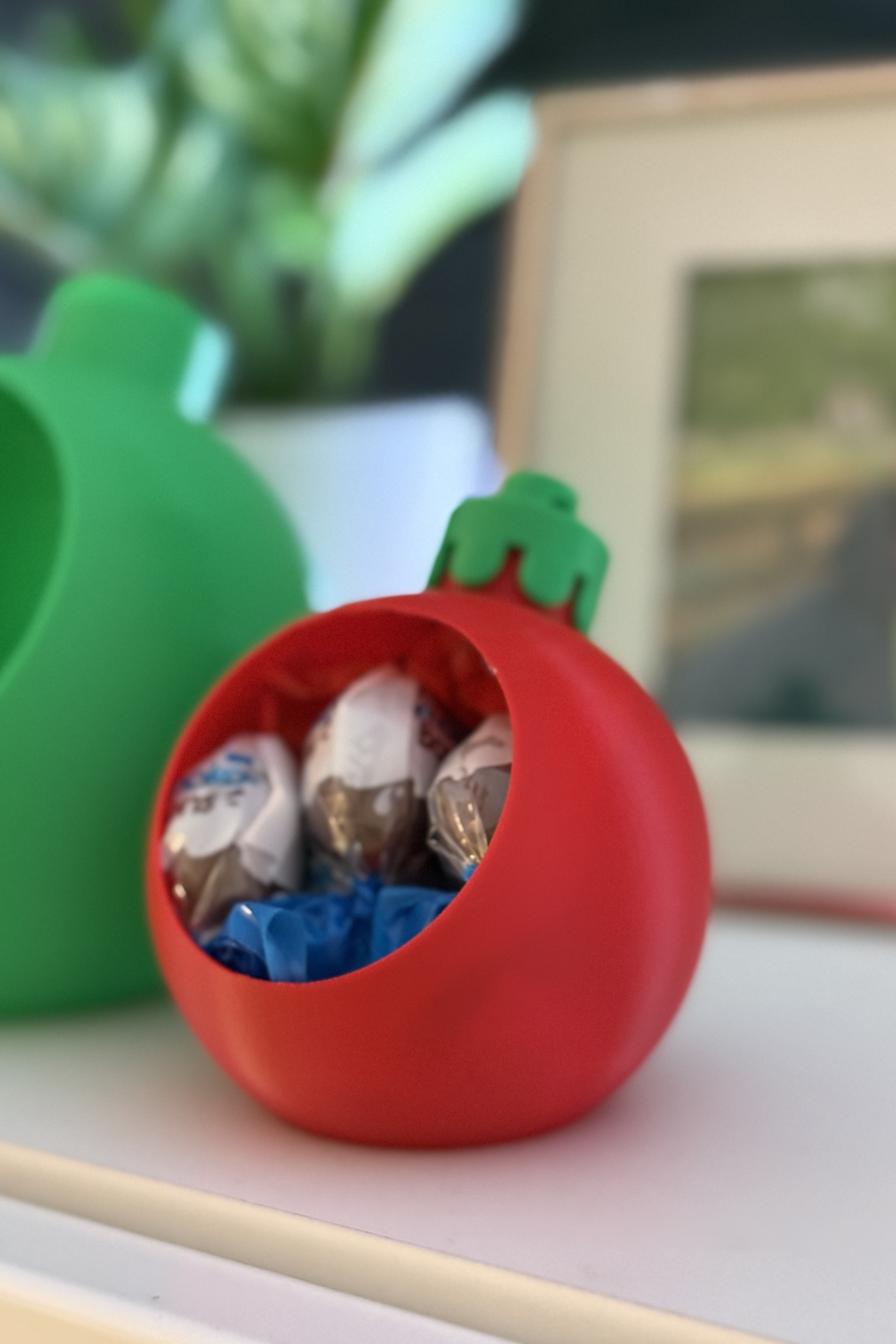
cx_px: 421
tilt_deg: -5.1
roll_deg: +0.3
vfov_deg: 39.6
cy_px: 672
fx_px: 1867
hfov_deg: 27.0
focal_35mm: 50
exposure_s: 1/20
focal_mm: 6.76
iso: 800
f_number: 1.78
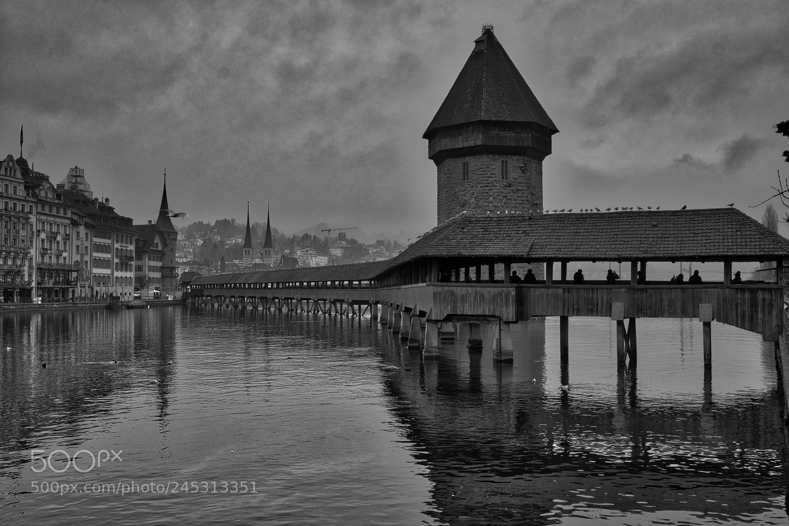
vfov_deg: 37.8
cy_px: 263
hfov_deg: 54.4
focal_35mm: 35
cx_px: 394
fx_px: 767
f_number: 11
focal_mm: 23
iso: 200
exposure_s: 1/50
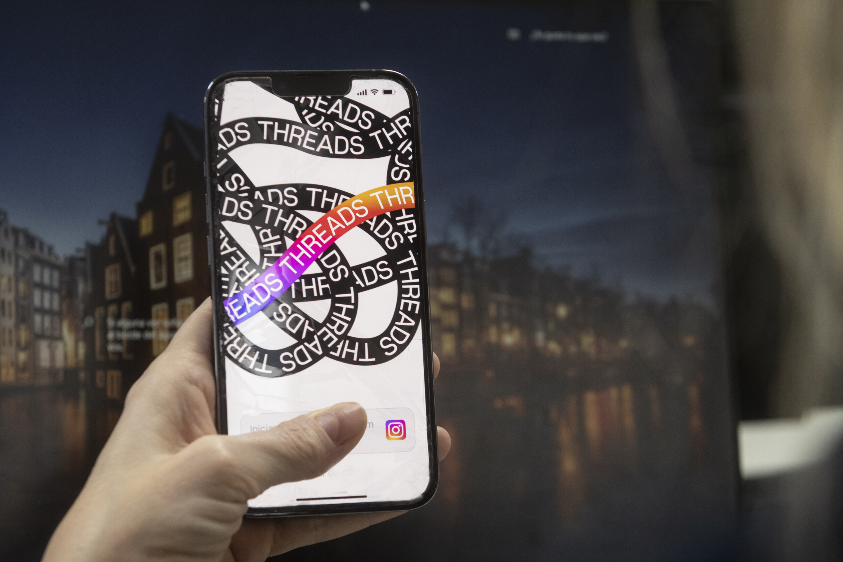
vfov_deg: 15.2
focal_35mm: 90
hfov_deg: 22.6
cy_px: 281
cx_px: 422
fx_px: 2107
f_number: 3.2
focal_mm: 60
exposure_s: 1/100
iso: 2500
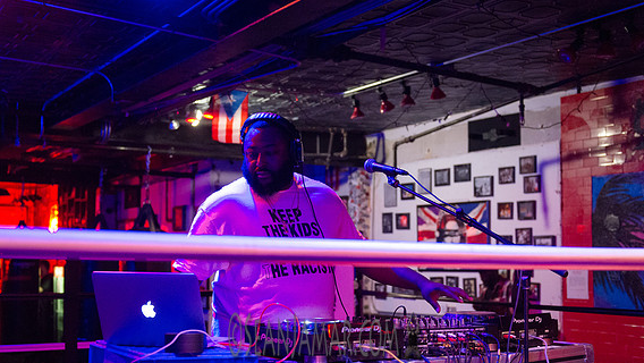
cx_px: 302
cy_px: 199
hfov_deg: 42.1
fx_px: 837
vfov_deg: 24.4
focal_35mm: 49
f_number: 2.8
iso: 4000
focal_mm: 40
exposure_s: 1/250
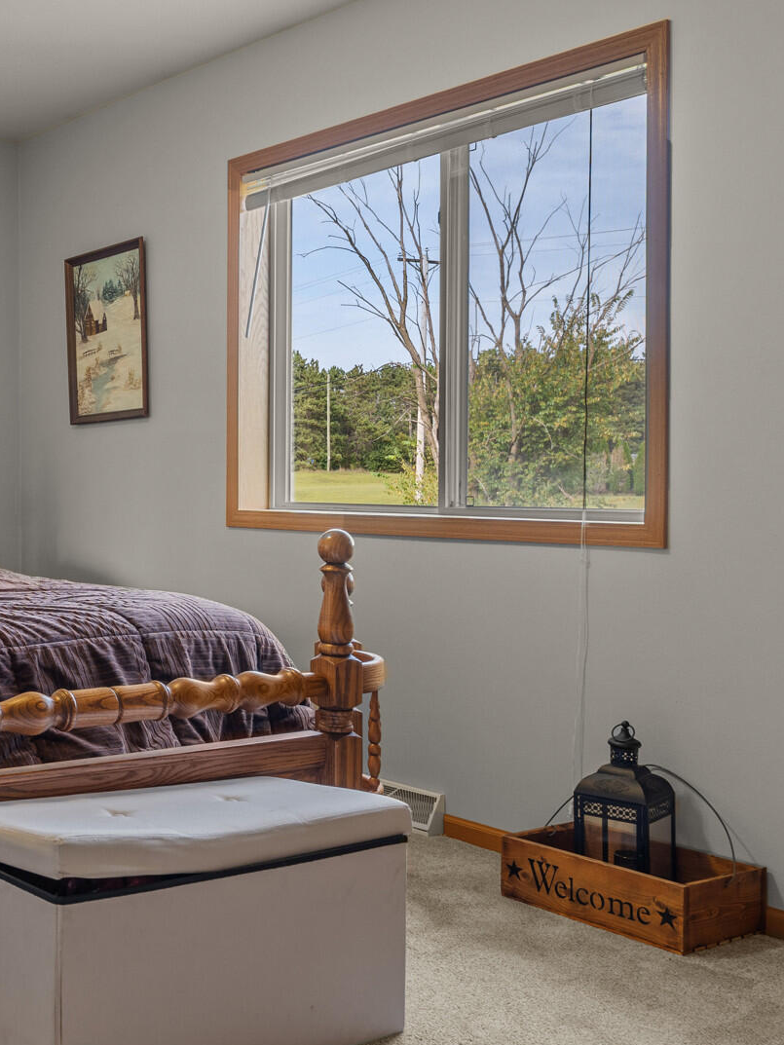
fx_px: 1325
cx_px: -25
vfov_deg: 43.0
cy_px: 478
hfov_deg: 30.3
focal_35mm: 44
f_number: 8
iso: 250
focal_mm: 24.5
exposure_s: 1.3
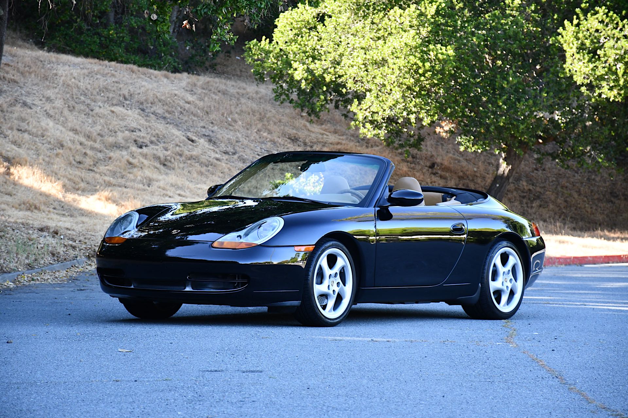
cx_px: 314
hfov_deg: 12.2
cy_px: 209
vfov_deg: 8.2
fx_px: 2930
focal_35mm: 168
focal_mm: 112
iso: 800
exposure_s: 1/250
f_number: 5.6
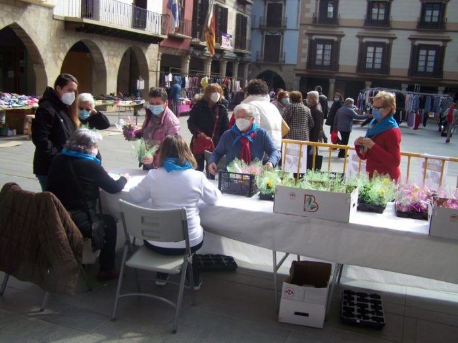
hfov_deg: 49.0
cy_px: 172
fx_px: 503
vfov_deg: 37.7
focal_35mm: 38
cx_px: 229
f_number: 2.8
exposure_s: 1/500
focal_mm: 6.3
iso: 64
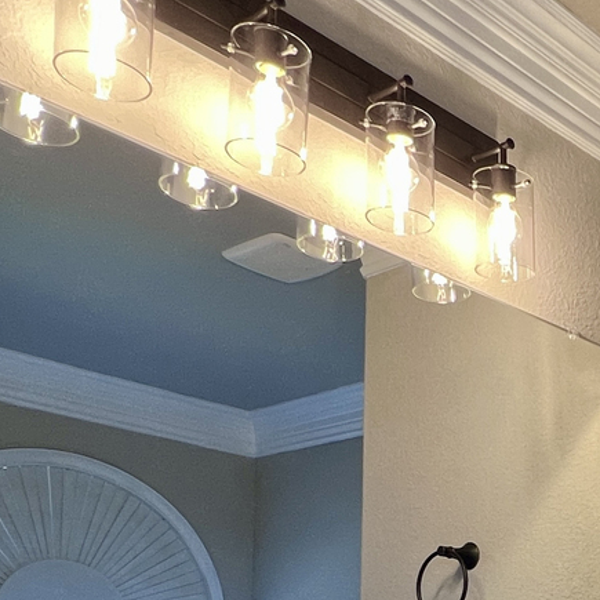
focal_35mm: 76
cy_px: 686
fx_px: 1490
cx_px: 778
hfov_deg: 20.8
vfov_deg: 21.4
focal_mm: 5.7
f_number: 1.5
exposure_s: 1/2915
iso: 50
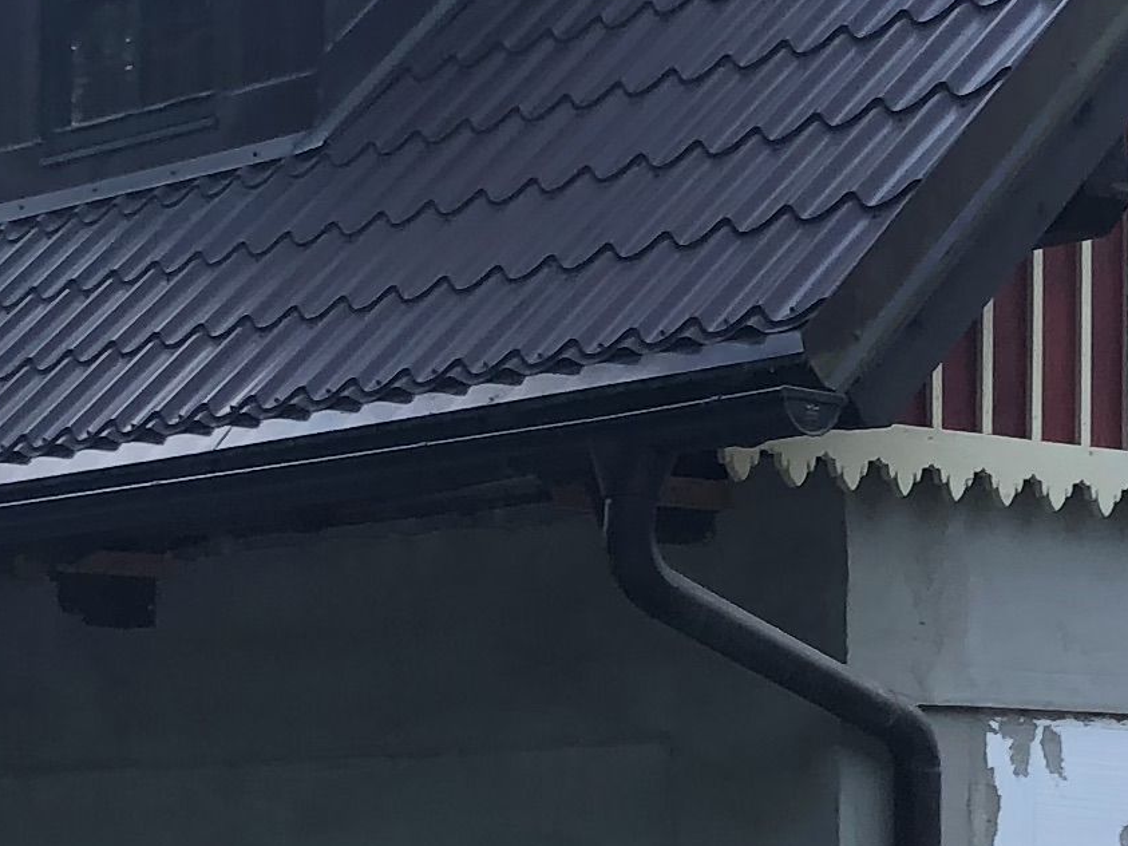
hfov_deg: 14.7
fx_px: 4366
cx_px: 499
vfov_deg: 11.0
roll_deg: +1.2
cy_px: 831
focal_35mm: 134
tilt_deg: +1.3
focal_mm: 4
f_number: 1.8
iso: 20
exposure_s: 1/219
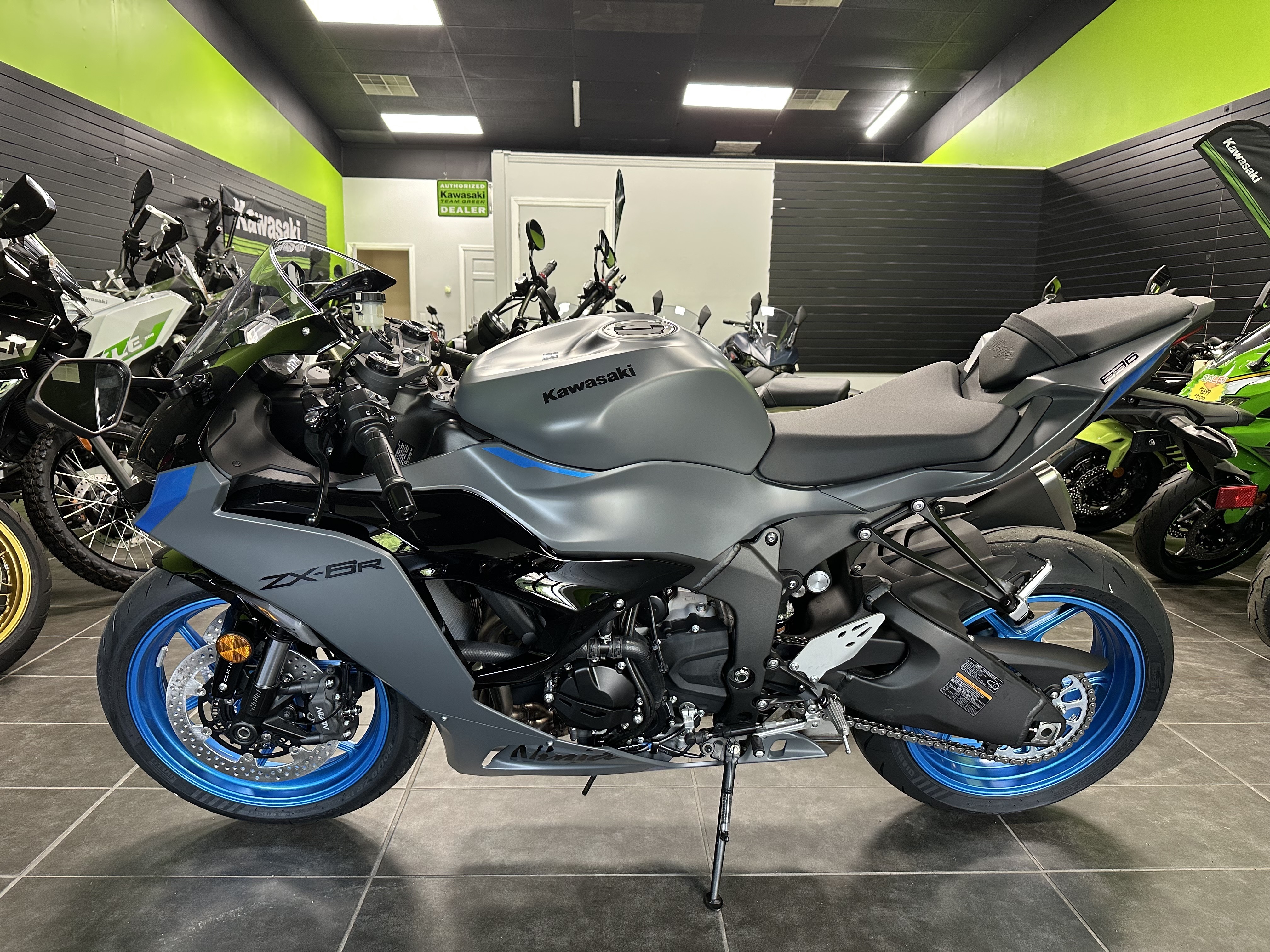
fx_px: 881
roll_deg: -1.4
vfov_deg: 56.8
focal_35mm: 24
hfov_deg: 71.6
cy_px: 476
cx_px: 635
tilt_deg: -9.3
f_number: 1.78
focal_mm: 6.86
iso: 250
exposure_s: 1/60
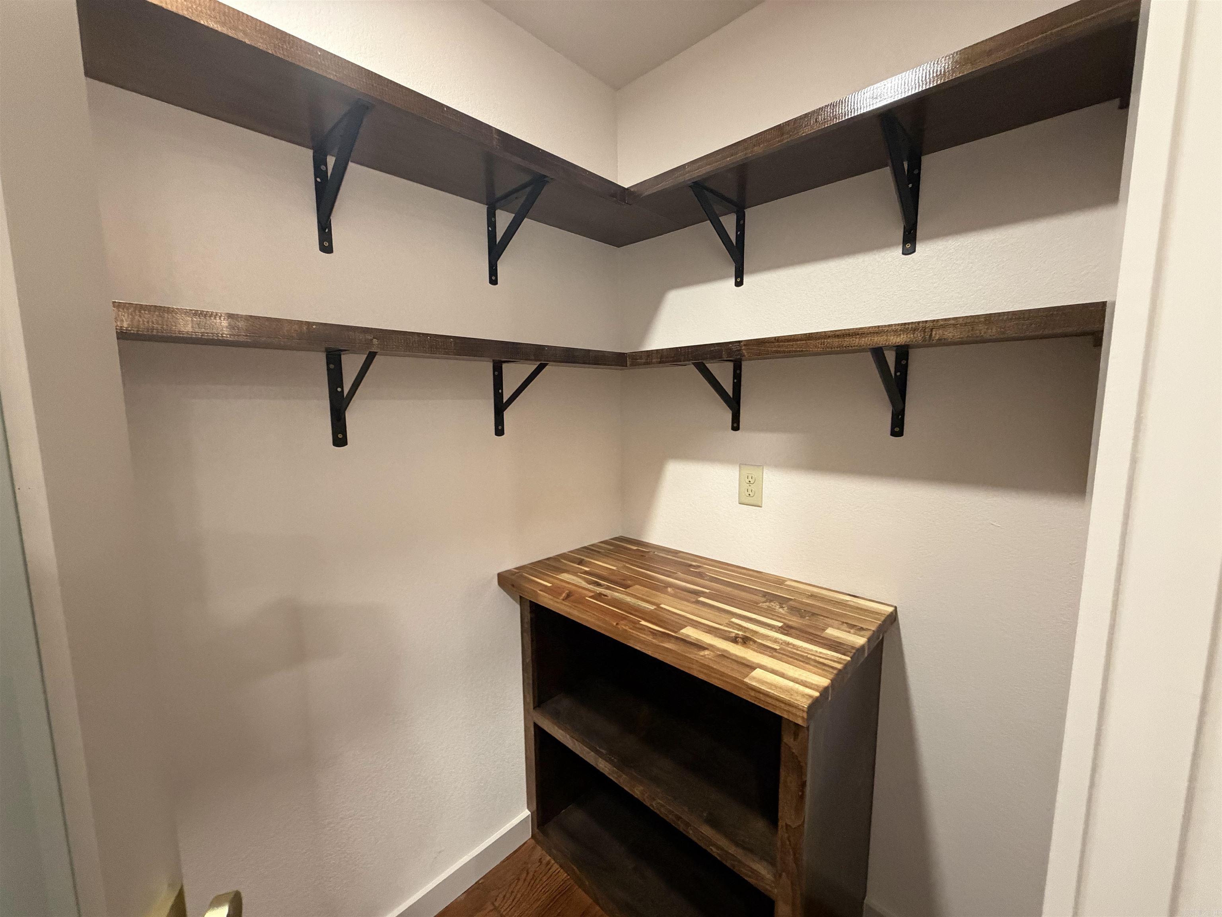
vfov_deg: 85.7
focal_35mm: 14
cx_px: 611
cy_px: 458
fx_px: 494
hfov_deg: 102.1
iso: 500
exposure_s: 1/60
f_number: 2.2
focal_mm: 2.22
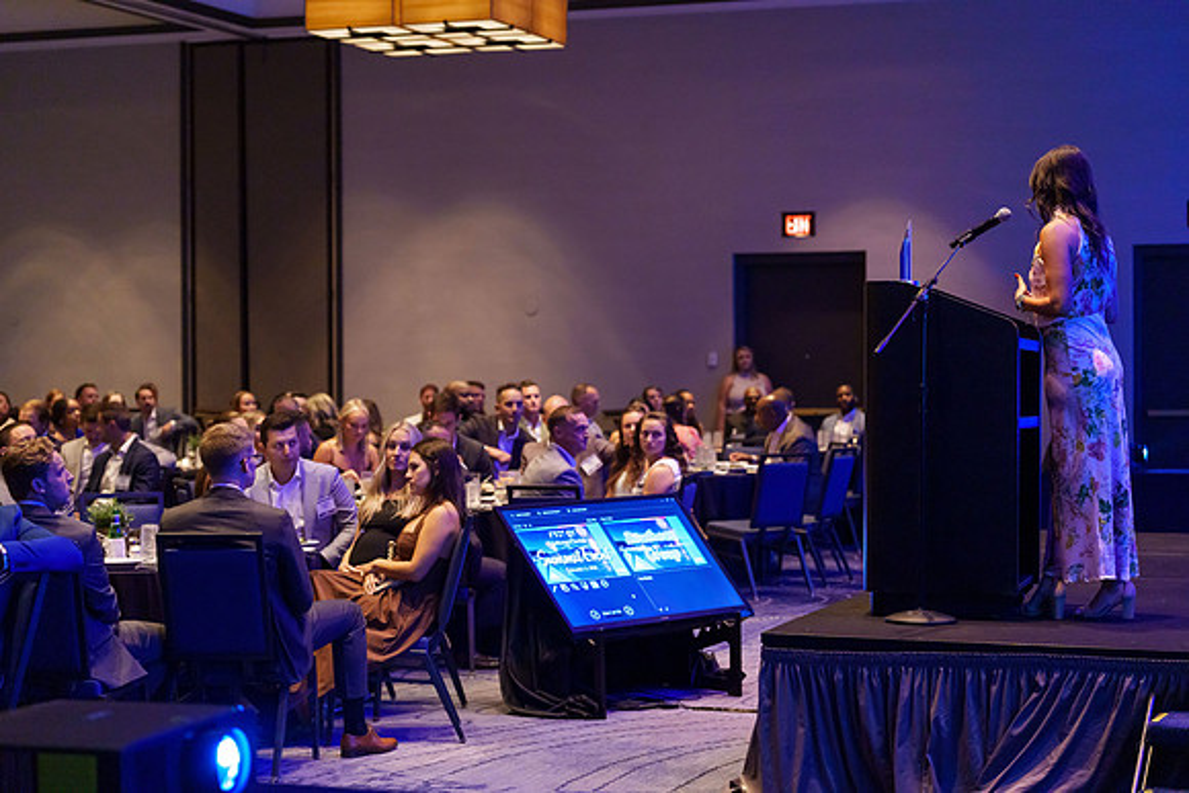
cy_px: 396
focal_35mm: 70
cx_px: 594
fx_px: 2312
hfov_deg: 28.8
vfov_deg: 19.5
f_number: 2.8
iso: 2000
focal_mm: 70
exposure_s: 1/125
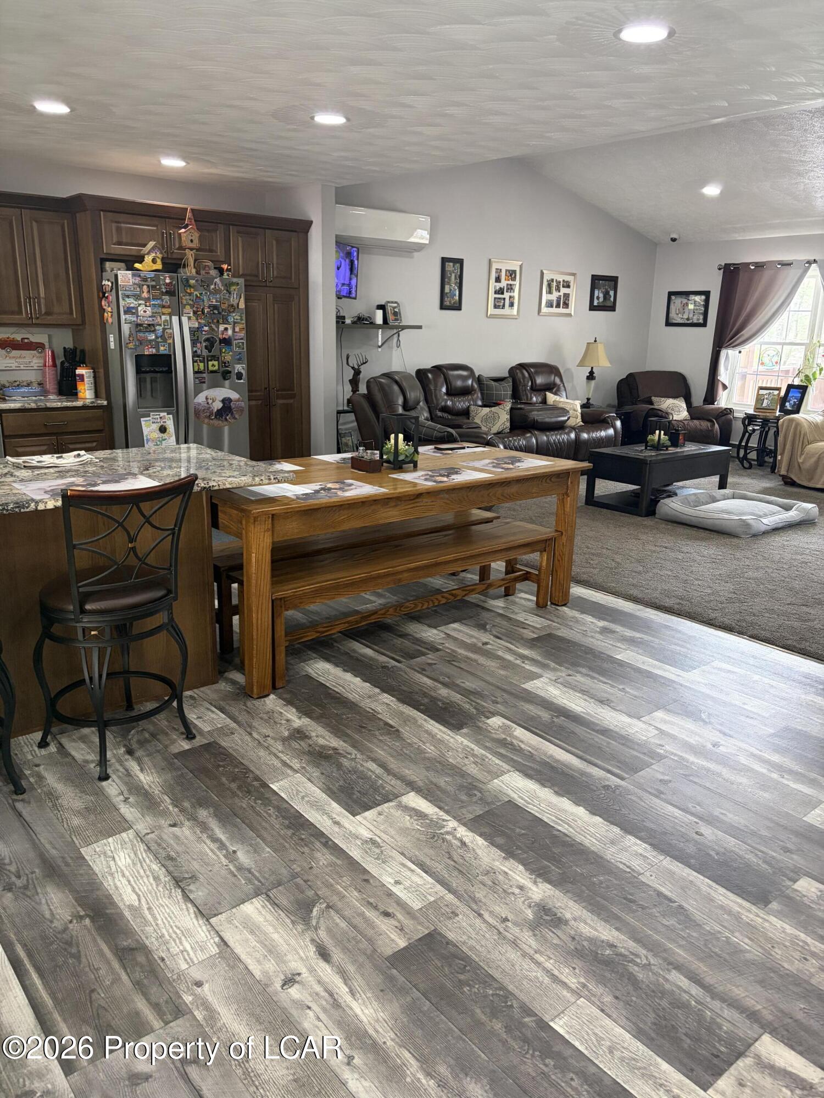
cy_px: 549
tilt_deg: -14.2
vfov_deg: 67.3
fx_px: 825
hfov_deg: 53.1
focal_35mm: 26
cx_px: 412
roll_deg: -1.5
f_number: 1.6
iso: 320
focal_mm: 5.96
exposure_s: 1/60
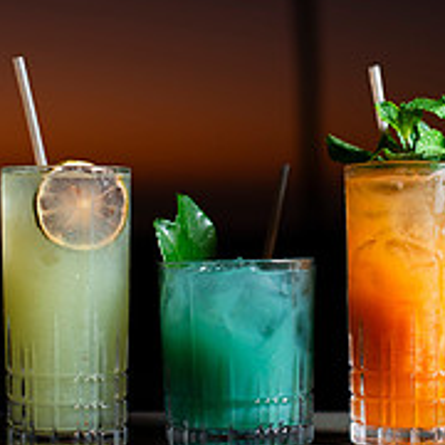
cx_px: 227
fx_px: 1542
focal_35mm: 106
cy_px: 193
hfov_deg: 16.4
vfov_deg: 16.4
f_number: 2.8
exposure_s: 1/250
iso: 200
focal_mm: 50
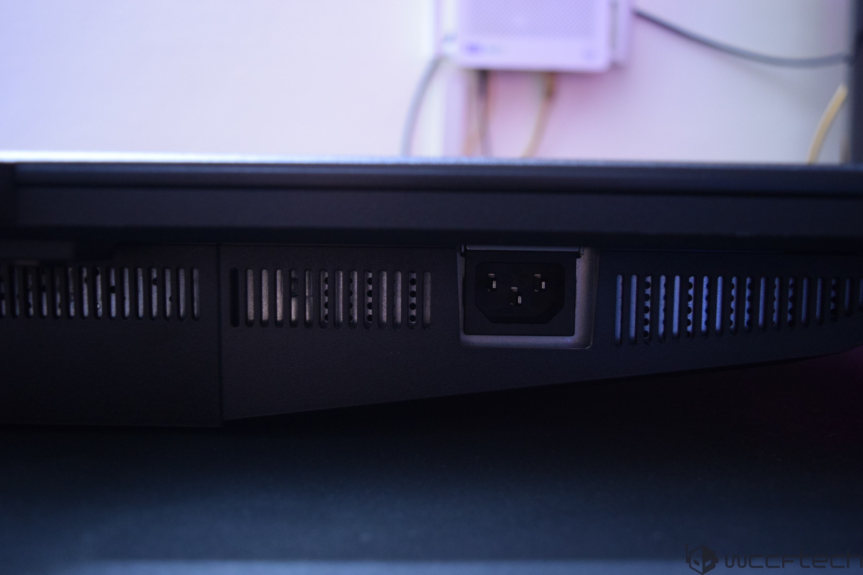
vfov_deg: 40.0
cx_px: 432
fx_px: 791
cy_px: 288
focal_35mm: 33
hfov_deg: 57.2
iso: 1600
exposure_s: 1/10
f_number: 3.8
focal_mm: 22
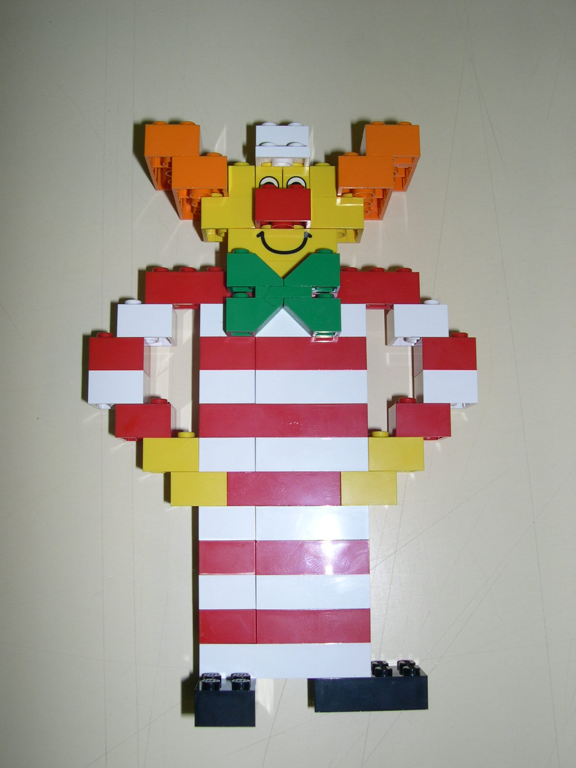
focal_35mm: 38
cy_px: 384
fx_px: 843
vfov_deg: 49.0
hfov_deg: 37.7
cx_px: 288
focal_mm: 8
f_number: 7.6
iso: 100
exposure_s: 1/30
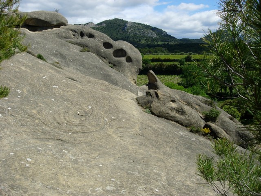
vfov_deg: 37.7
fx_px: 287
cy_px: 98
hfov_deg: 49.0
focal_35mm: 38
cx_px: 130
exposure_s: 1/767
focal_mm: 7.8
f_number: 4.8
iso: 64
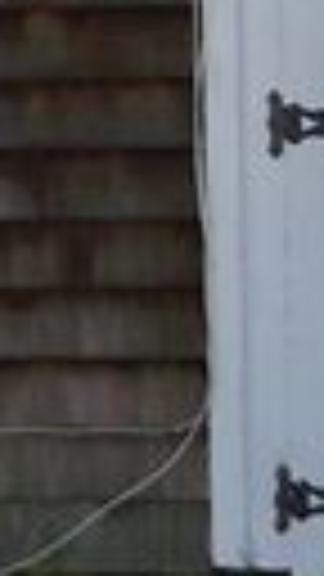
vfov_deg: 7.0
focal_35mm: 305
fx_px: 4658
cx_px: -976
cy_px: -140
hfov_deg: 3.8
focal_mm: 6.3
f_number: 3.1
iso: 80
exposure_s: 1/160
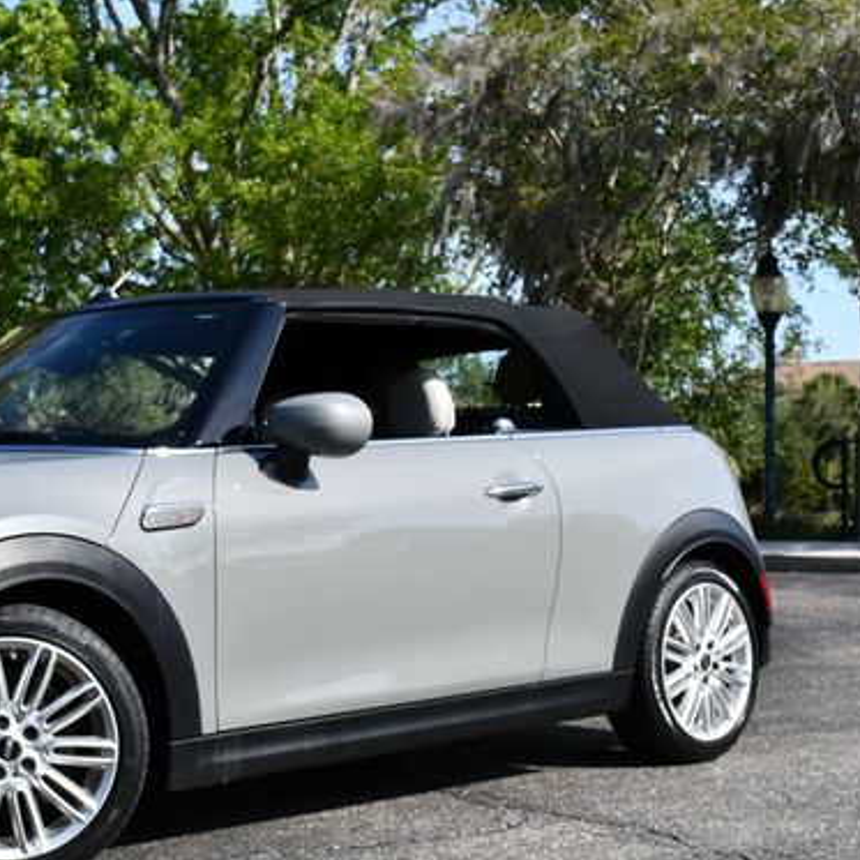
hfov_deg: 24.2
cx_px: 138
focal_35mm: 70
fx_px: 1968
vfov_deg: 24.6
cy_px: 491
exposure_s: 1/250
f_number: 8
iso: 125
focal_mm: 24
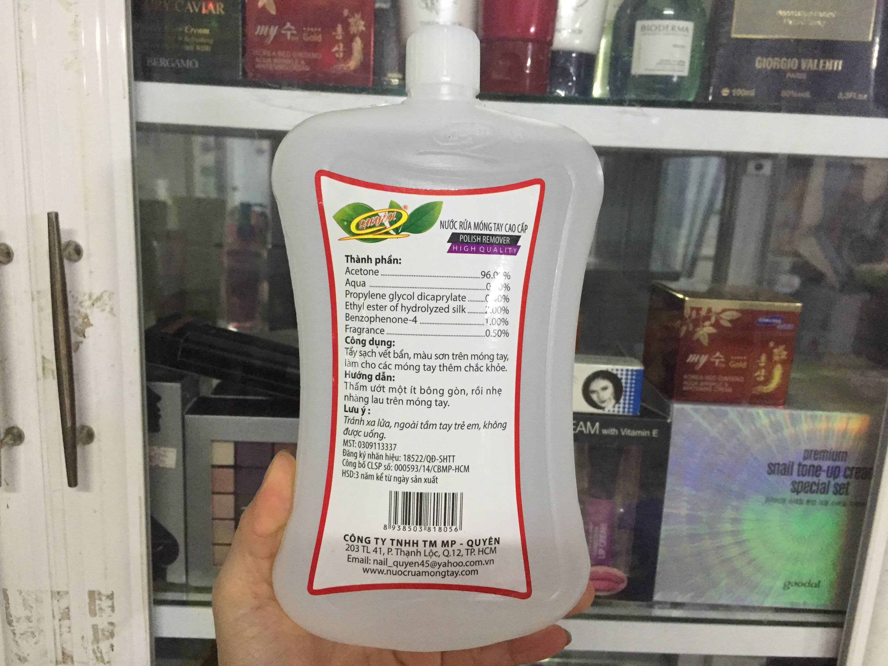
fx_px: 744
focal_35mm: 29
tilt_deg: -9.3
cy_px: 333
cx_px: 444
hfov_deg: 61.7
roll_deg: -3.7
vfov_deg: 48.2
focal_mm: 4.15
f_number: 2.2
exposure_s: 1/33
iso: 320
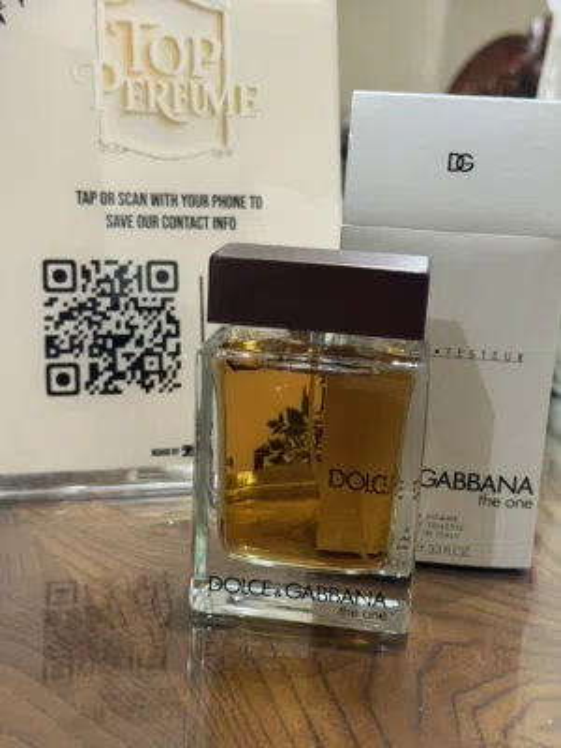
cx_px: 280
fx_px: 1037
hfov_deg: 30.3
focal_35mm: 48
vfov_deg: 39.7
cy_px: 374
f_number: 1.78
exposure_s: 1/50
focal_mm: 6.76
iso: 160
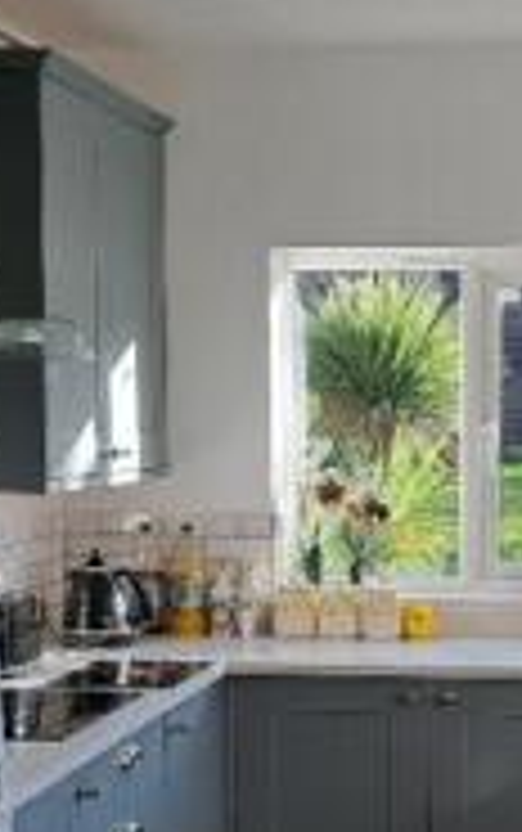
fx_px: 1817
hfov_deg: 16.2
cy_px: 654
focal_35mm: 80
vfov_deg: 25.4
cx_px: 412
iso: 50
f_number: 1.8
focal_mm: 5.23
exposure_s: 1/112
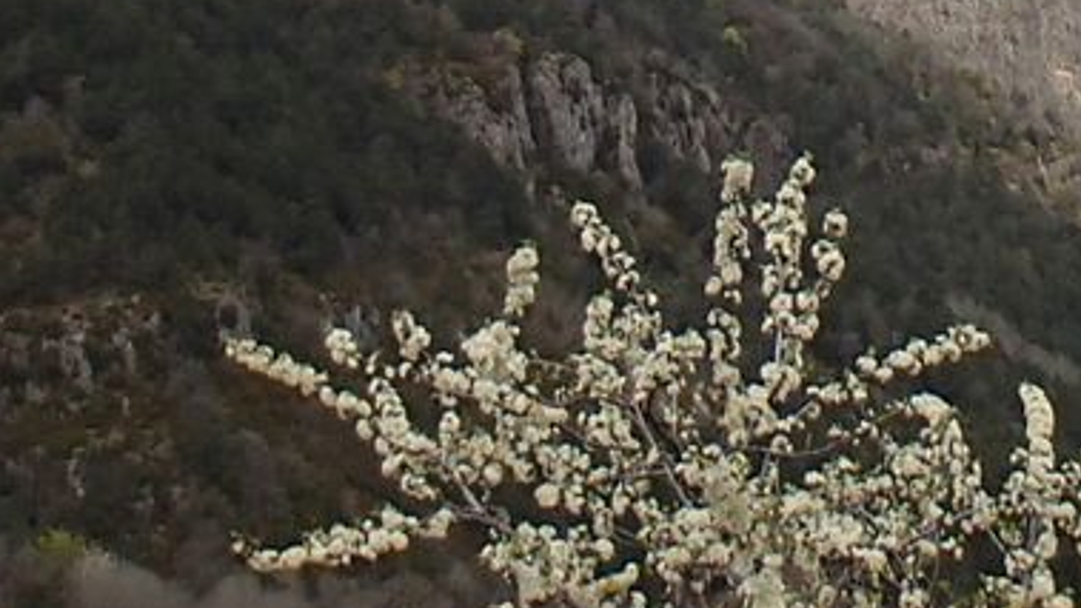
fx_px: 4213
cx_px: 998
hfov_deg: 14.5
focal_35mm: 147
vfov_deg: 8.1
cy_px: -334
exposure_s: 1/640
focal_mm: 5.72
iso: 100
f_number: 4.2
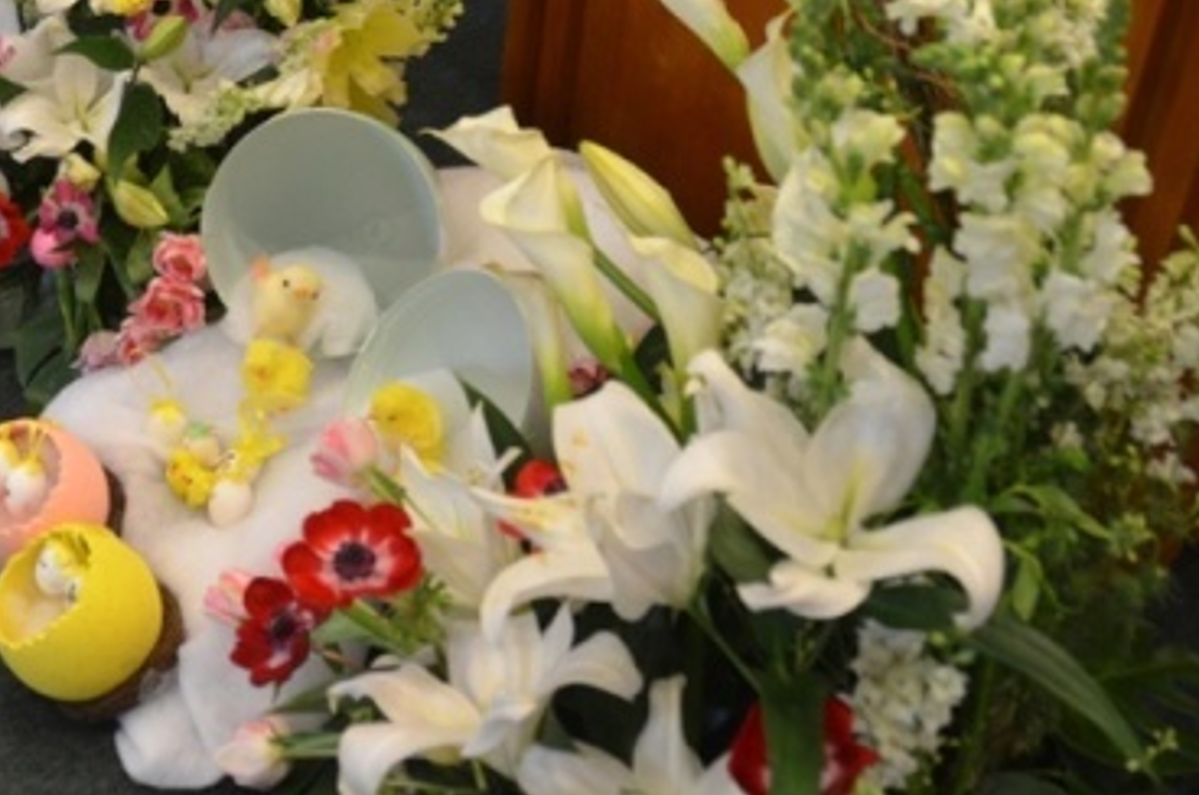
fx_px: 1563
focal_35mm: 47
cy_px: 108
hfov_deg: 41.1
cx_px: 349
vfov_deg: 27.7
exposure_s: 1/50
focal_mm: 18
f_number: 3.5
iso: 800
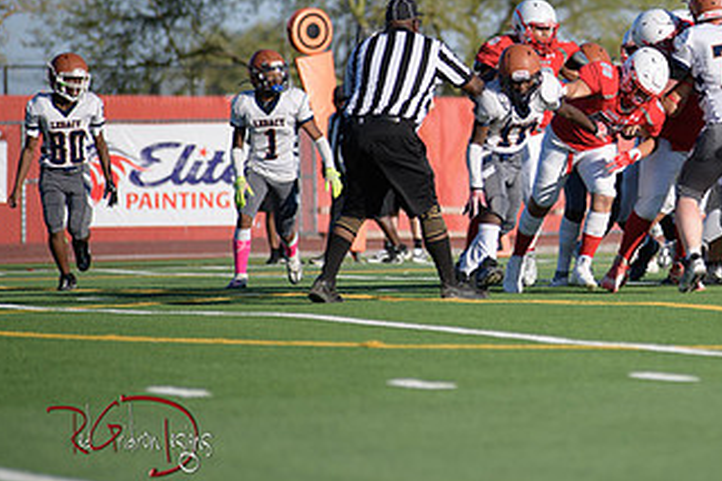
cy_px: 110
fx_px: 7276
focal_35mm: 363
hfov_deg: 5.7
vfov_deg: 3.8
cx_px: 643
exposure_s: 1/5000
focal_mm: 200
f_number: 2.8
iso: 220
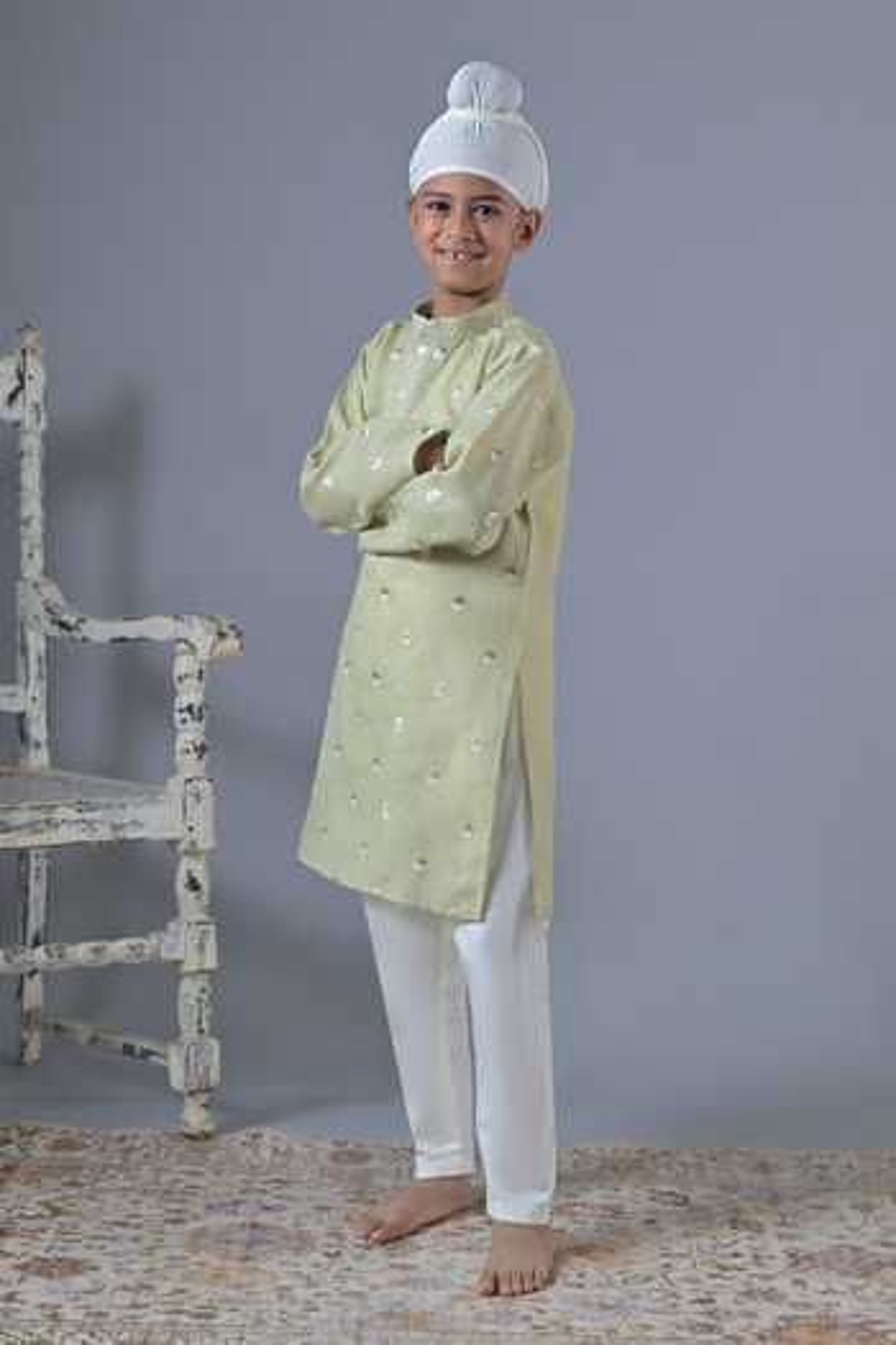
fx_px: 2389
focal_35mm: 64
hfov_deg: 21.2
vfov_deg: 31.4
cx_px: 448
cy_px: 672
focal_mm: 64
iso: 800
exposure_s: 1/160
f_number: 4
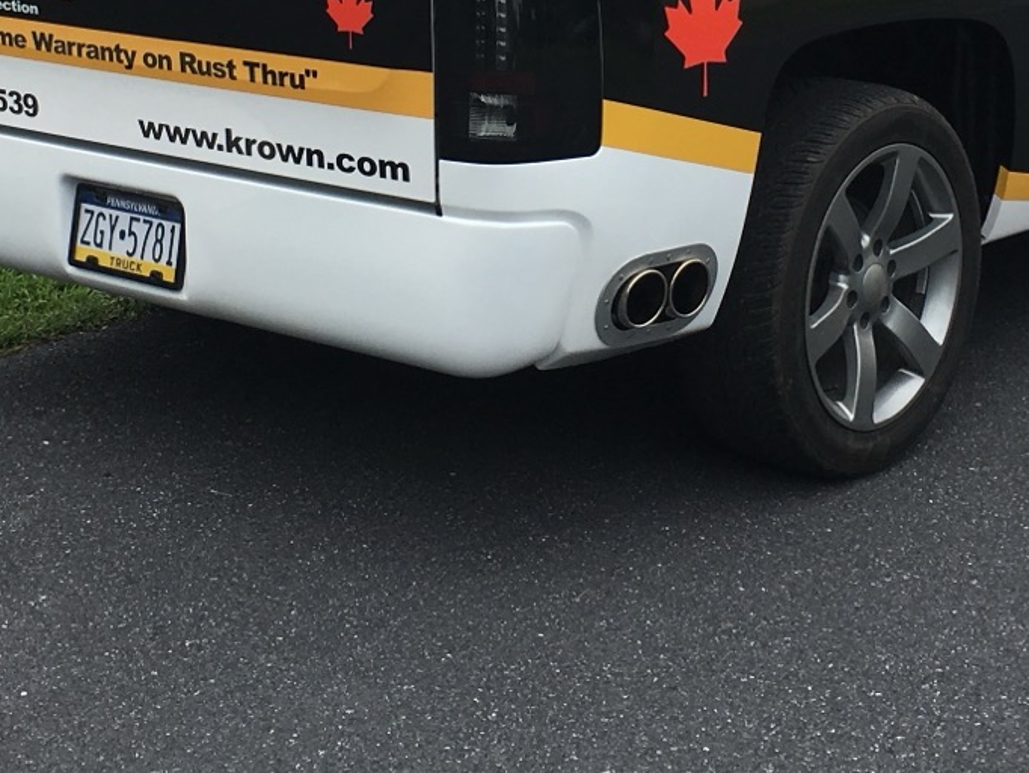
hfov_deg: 23.0
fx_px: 2528
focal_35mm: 85
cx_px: 536
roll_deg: -2.1
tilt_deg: -5.4
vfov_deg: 16.9
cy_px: -53
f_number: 2.2
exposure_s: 1/1166
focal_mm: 4.15
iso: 25
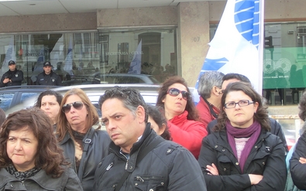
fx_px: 817
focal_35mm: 98
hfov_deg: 21.0
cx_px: 71
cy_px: 95
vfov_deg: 13.4
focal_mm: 10.04
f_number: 4.5
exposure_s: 1/60
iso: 125
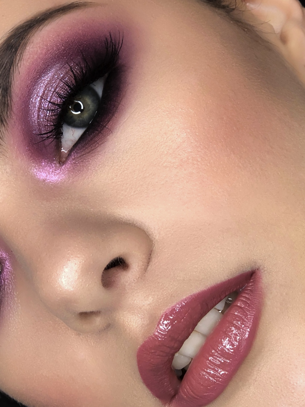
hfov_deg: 25.7
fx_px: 670
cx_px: 152
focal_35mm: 57
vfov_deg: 33.8
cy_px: 204
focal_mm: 6.6
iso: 25
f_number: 2.8
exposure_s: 1/33
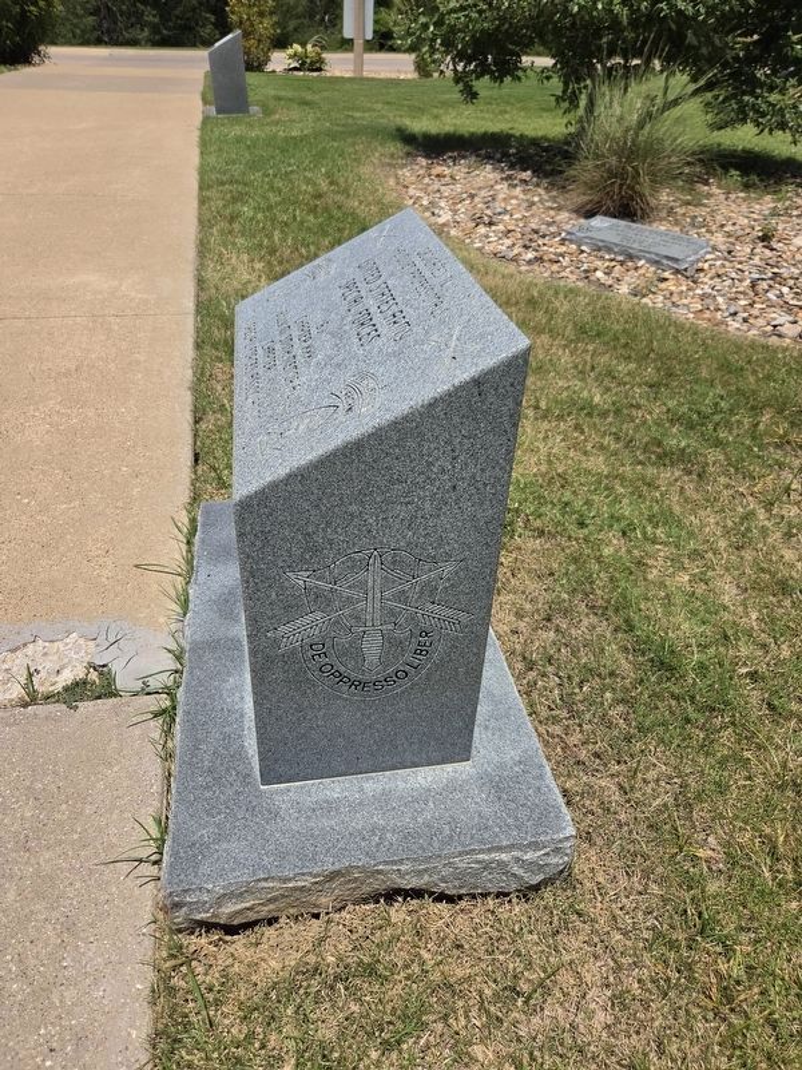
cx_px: 401
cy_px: 535
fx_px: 710
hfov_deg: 58.9
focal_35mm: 23
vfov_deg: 73.9
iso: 80
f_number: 1.8
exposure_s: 1/7595
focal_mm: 5.4
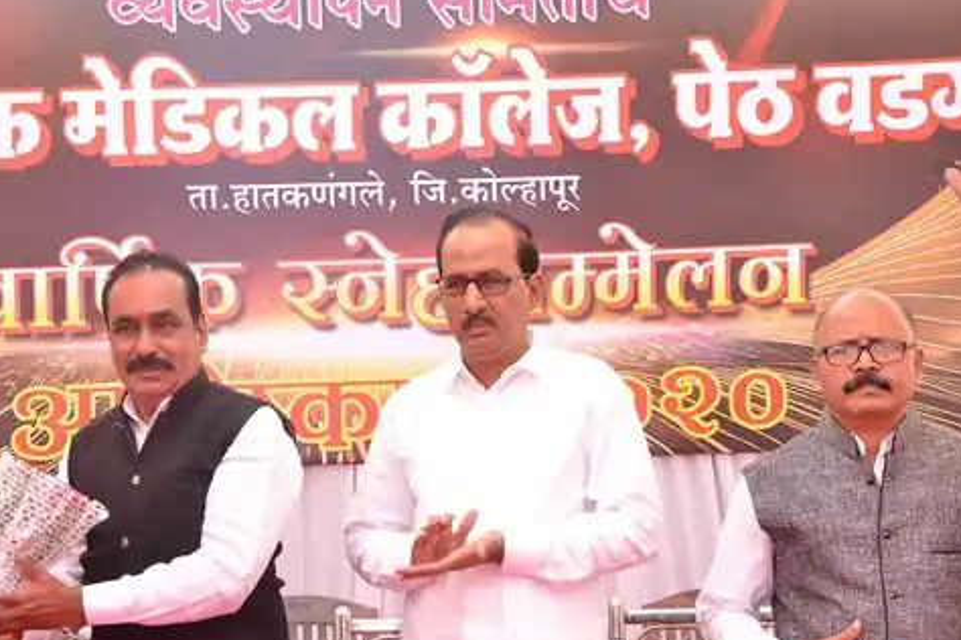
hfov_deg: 26.5
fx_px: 2029
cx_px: 337
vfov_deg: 17.9
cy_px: 464
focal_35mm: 76
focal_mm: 32
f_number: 6.3
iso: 400
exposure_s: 1/160
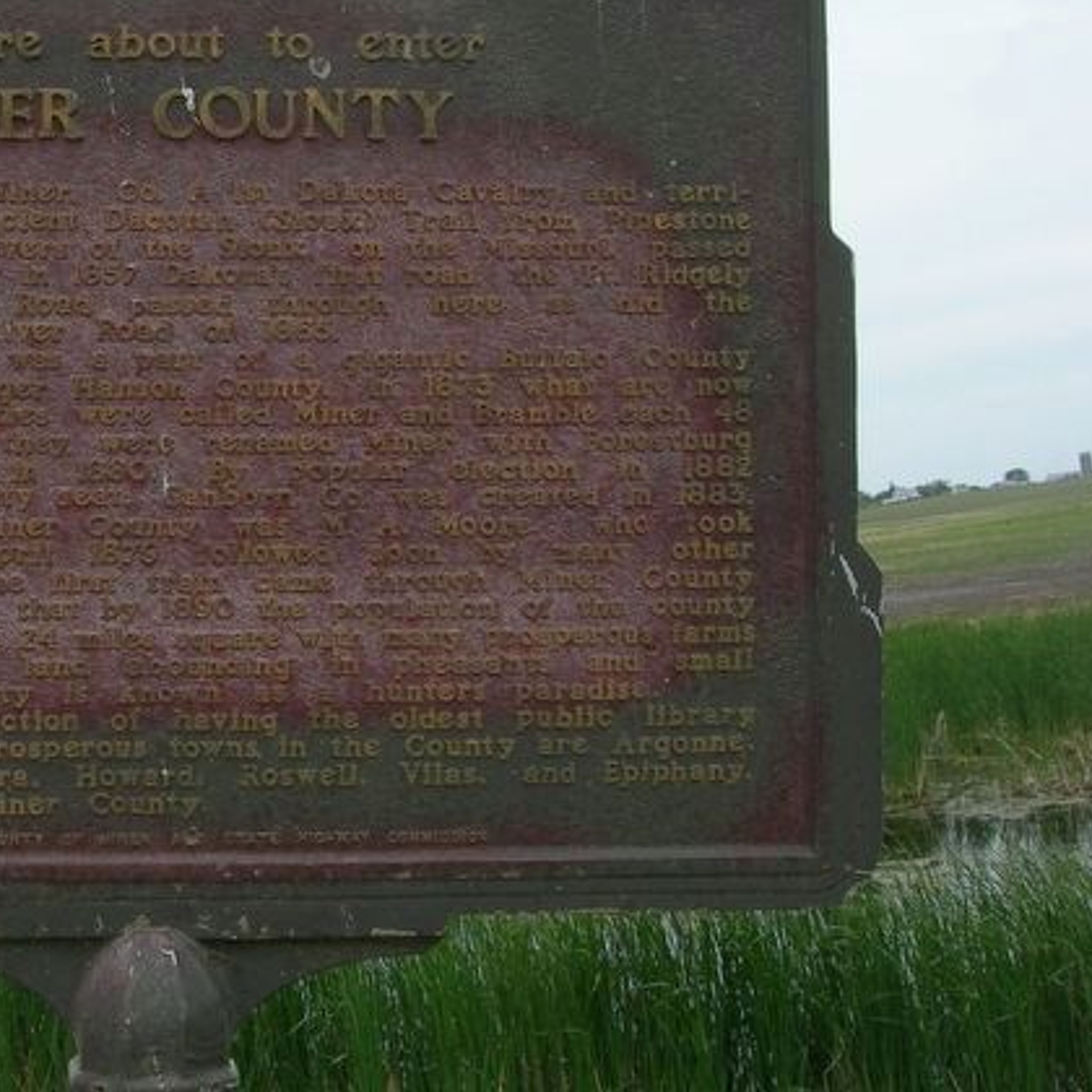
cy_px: 315
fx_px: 2284
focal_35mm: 64
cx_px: 112
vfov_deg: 26.6
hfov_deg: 26.0
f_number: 4.8
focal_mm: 7.8
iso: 50
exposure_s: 1/264
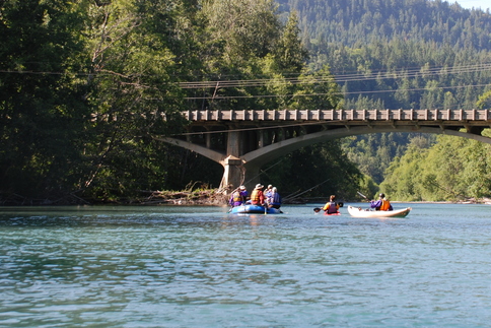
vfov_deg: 15.7
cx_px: 333
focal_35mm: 87
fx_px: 1185
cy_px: 94
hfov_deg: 23.3
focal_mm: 35
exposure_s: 1/125
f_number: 6.3
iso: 125
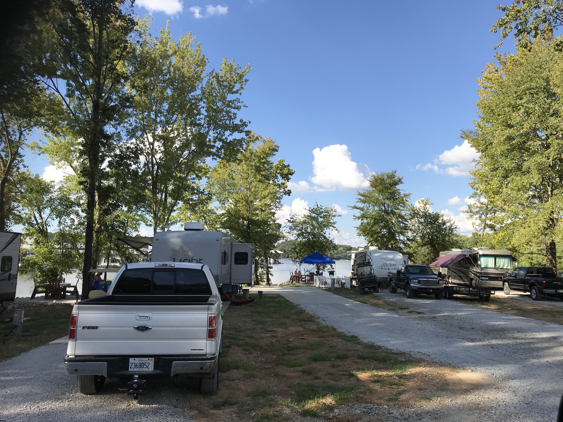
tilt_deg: +4.1
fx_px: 455
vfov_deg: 49.7
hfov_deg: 63.4
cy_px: 211
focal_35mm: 28
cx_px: 282
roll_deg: +1.2
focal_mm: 3.99
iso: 20
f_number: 1.8
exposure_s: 1/1773
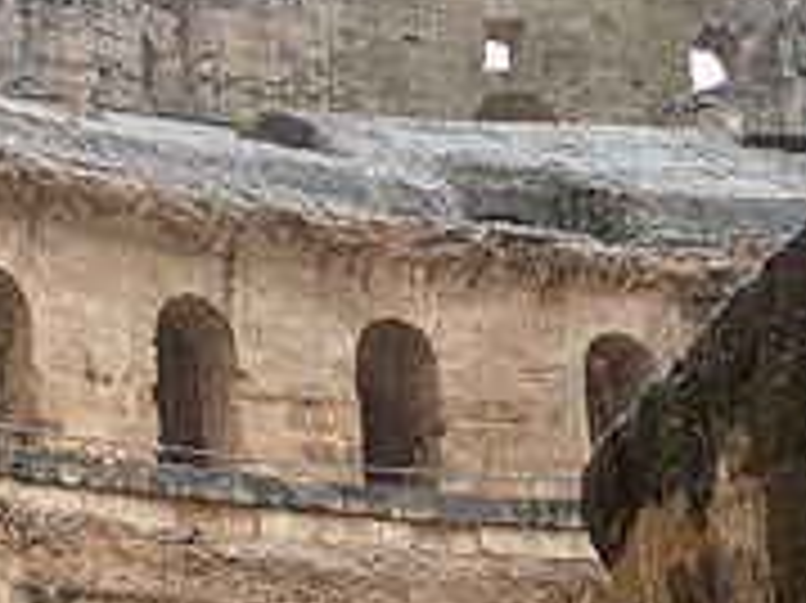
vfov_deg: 16.1
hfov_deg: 21.8
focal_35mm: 88
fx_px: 2048
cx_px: 90
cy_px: 729
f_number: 2.8
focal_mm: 5.8
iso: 100
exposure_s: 1/60
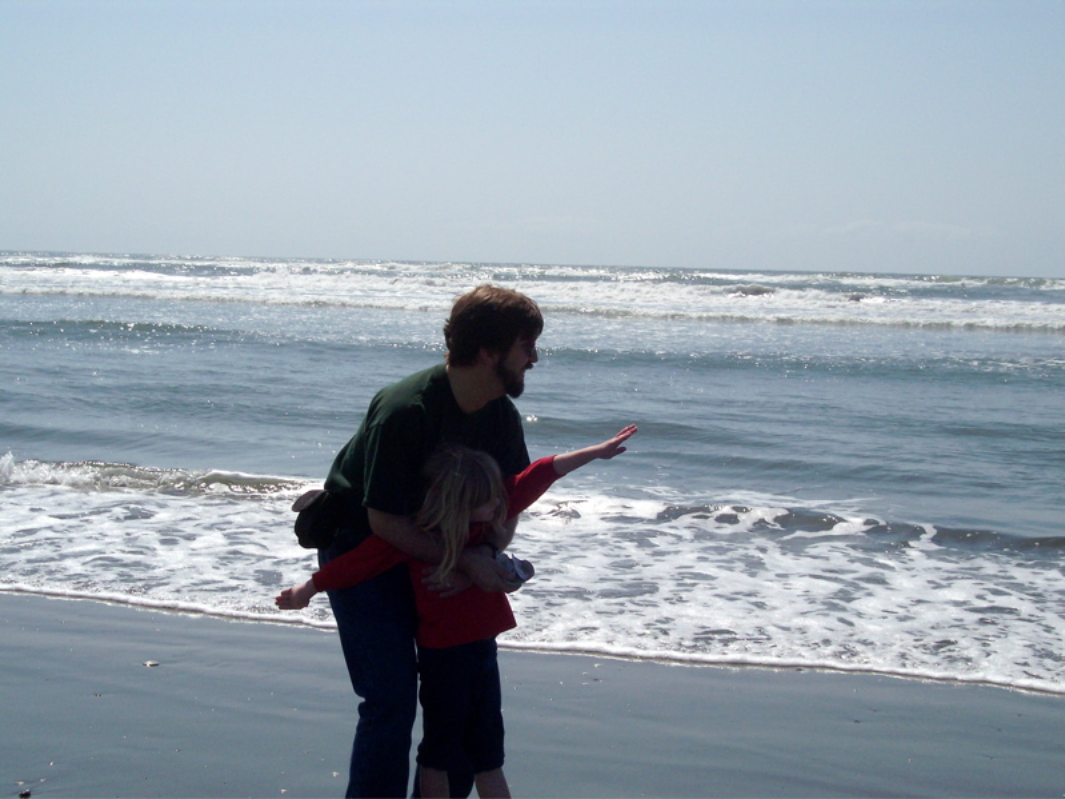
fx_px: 1938
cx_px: 532
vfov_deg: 23.3
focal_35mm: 63
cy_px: 400
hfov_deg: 30.7
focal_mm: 13.3
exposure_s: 1/1000
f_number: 5.6
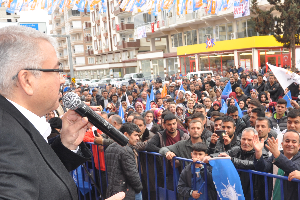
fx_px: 457
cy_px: 138
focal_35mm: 55
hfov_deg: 36.0
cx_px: 198
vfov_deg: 24.5
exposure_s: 1/200
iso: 200
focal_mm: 21
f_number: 6.3
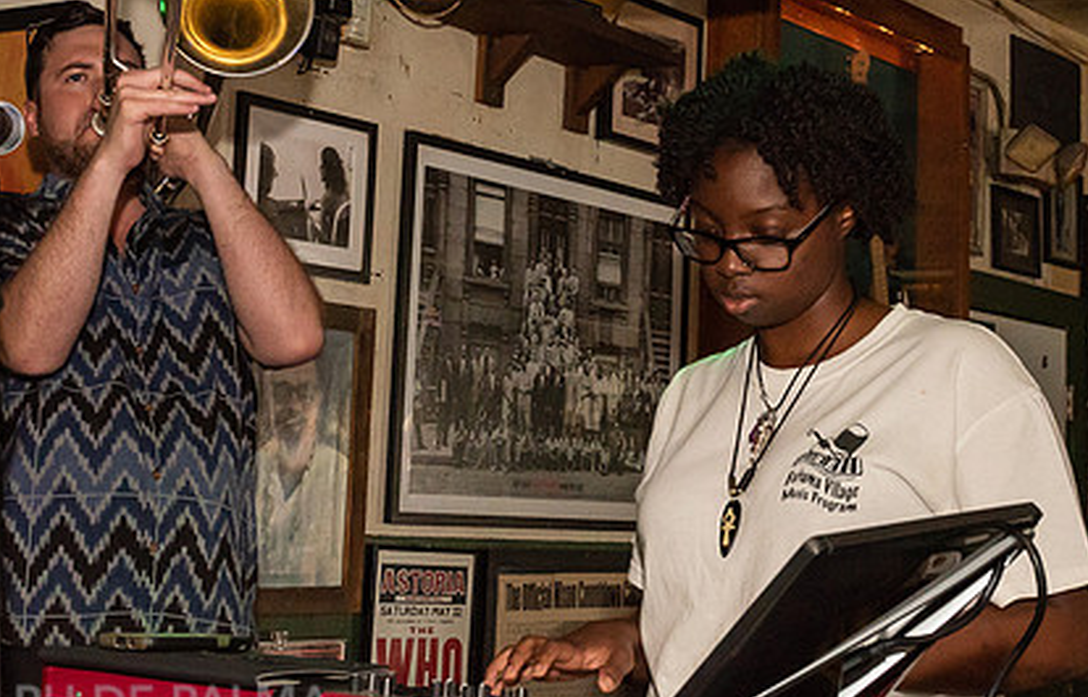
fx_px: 2150
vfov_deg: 18.3
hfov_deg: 28.3
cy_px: 173
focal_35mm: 72
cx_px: 384
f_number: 9
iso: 800
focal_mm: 26
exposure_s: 1/125
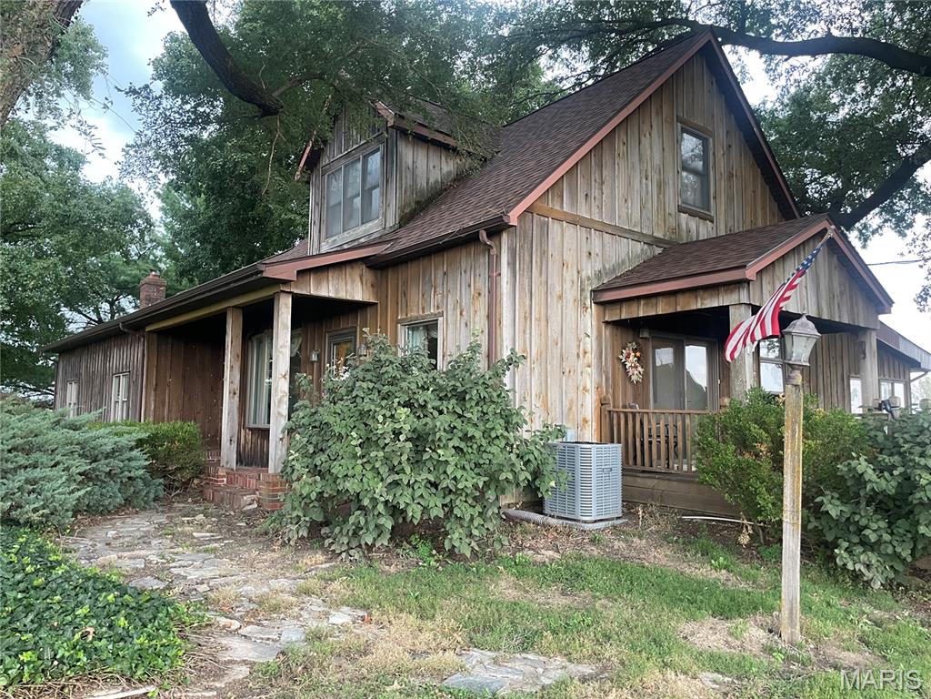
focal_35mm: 26
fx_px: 699
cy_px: 350
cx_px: 466
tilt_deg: +6.0
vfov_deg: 53.1
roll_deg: +0.2
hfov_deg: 67.3
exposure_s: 1/60
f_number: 1.6
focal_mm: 4.2
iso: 160
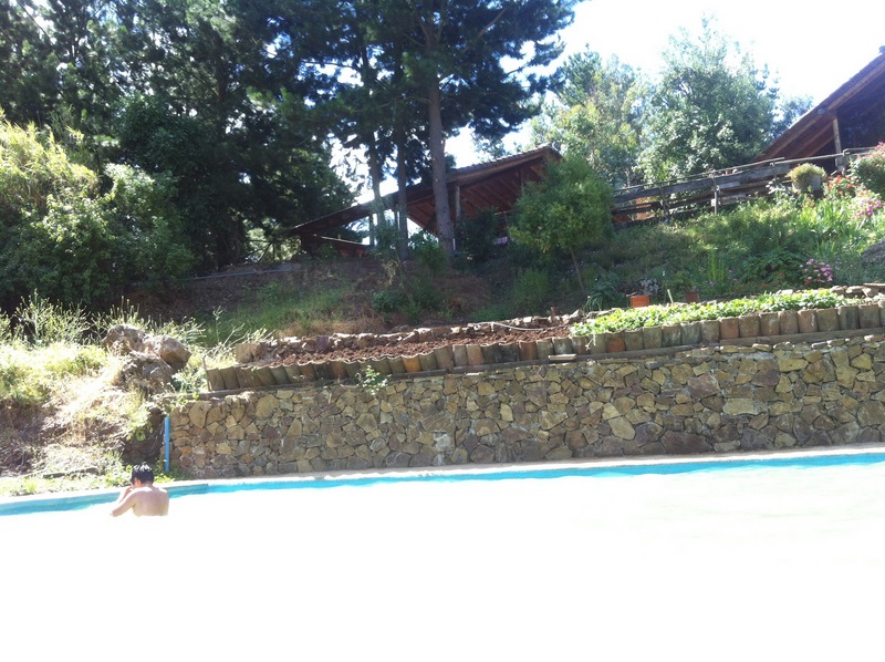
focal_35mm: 35
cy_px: 331
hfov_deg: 52.7
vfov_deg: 40.6
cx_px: 442
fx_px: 894
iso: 80
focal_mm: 3.85
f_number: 2.8
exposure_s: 1/229
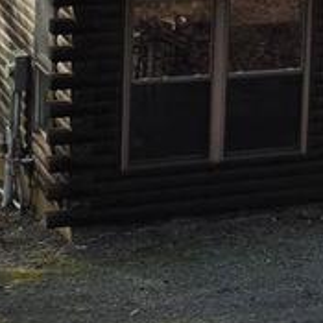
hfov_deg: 9.8
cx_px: 633
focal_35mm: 167
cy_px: -127
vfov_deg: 10.2
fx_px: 1763
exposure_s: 1/6809
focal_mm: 6.3
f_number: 1.7
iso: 80
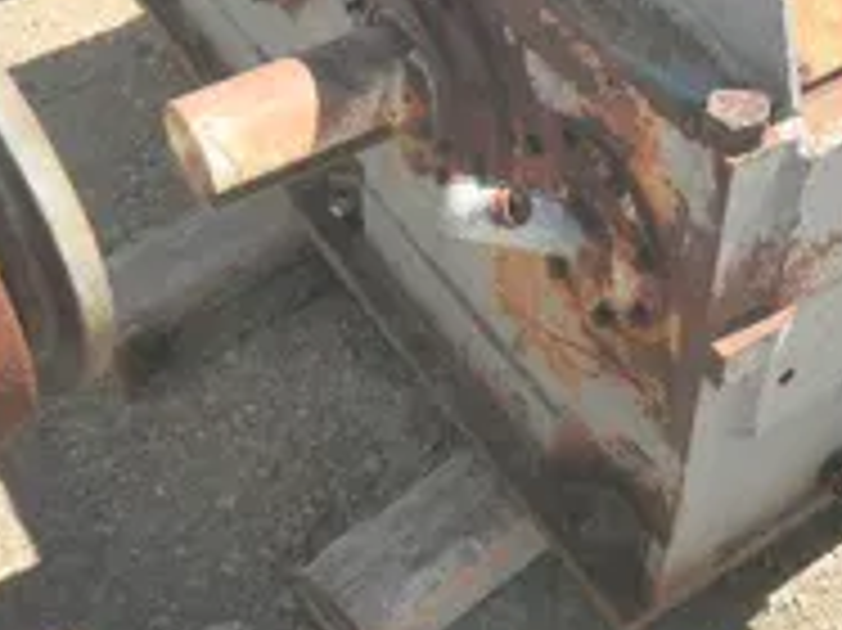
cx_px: 581
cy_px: 36
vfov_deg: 23.6
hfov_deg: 31.9
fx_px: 1459
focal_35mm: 60
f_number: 8.5
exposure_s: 1/60
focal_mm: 5
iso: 64
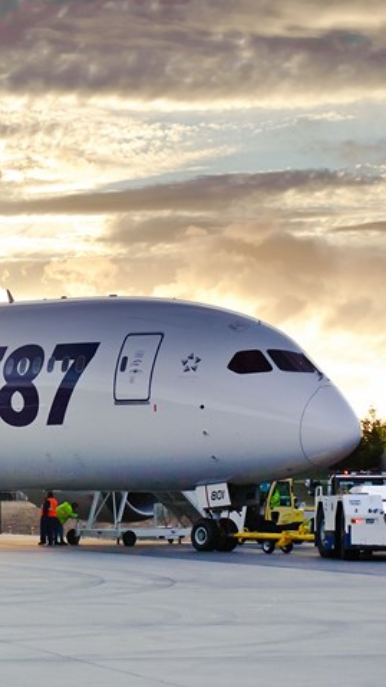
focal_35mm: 140
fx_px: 2547
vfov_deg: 15.3
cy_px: 321
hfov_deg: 8.5
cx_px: -131
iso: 400
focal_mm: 80
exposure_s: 1/3200
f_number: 5
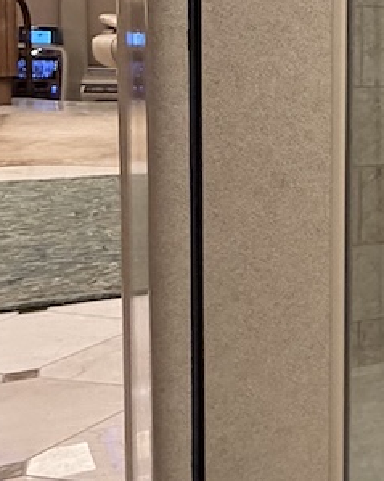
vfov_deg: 30.3
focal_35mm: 61
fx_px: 867
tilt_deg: -5.6
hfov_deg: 17.4
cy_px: 109
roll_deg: -3.7
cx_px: 781
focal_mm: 2.22
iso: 320
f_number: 2.2
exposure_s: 1/80
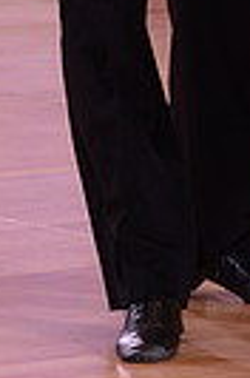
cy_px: -222
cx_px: 342
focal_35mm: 631
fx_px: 6607
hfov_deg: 2.2
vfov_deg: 3.3
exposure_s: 1/250
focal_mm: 145
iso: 1600
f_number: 5
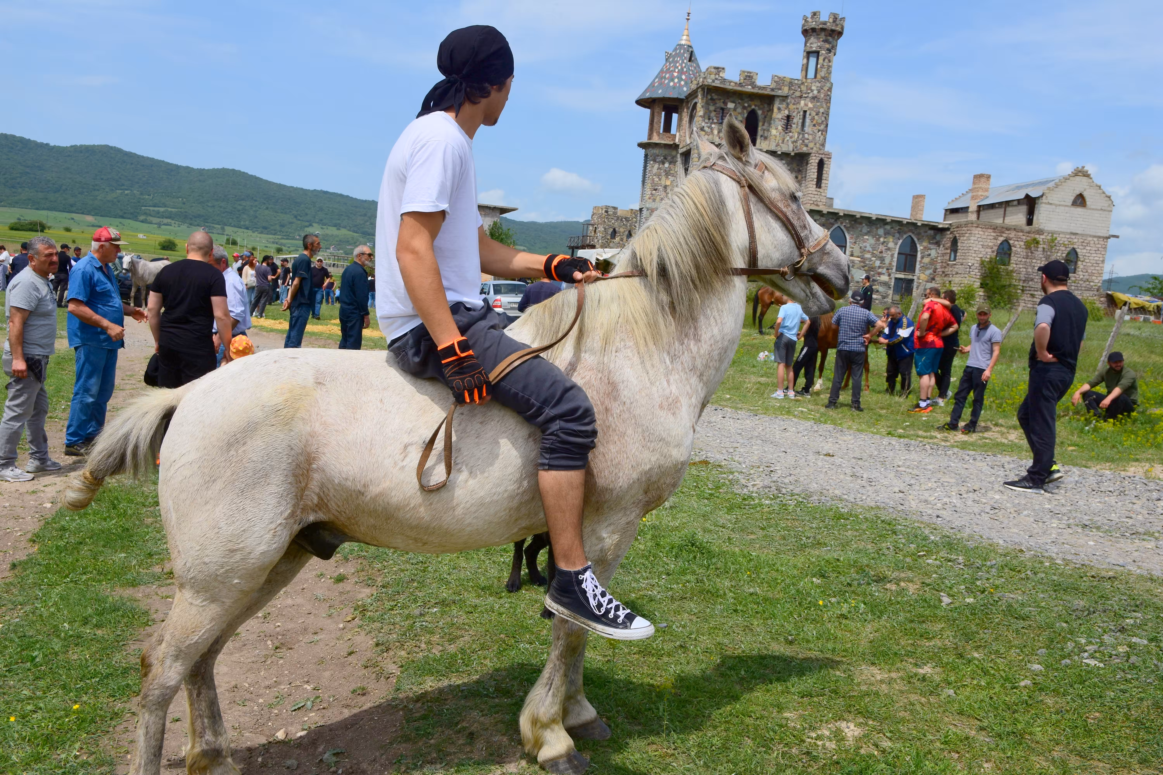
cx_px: 582
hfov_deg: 57.2
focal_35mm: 33
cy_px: 388
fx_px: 1066
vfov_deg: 40.0
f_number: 8
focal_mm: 22
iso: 125
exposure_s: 1/640
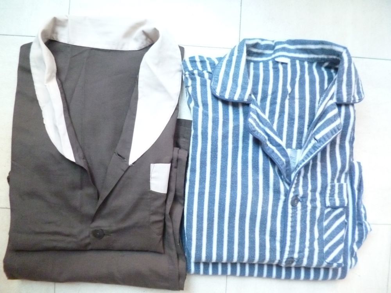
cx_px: 196
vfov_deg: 56.8
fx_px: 271
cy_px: 146
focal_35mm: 24
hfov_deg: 71.6
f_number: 2.5
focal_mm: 4.3
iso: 800
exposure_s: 1/20
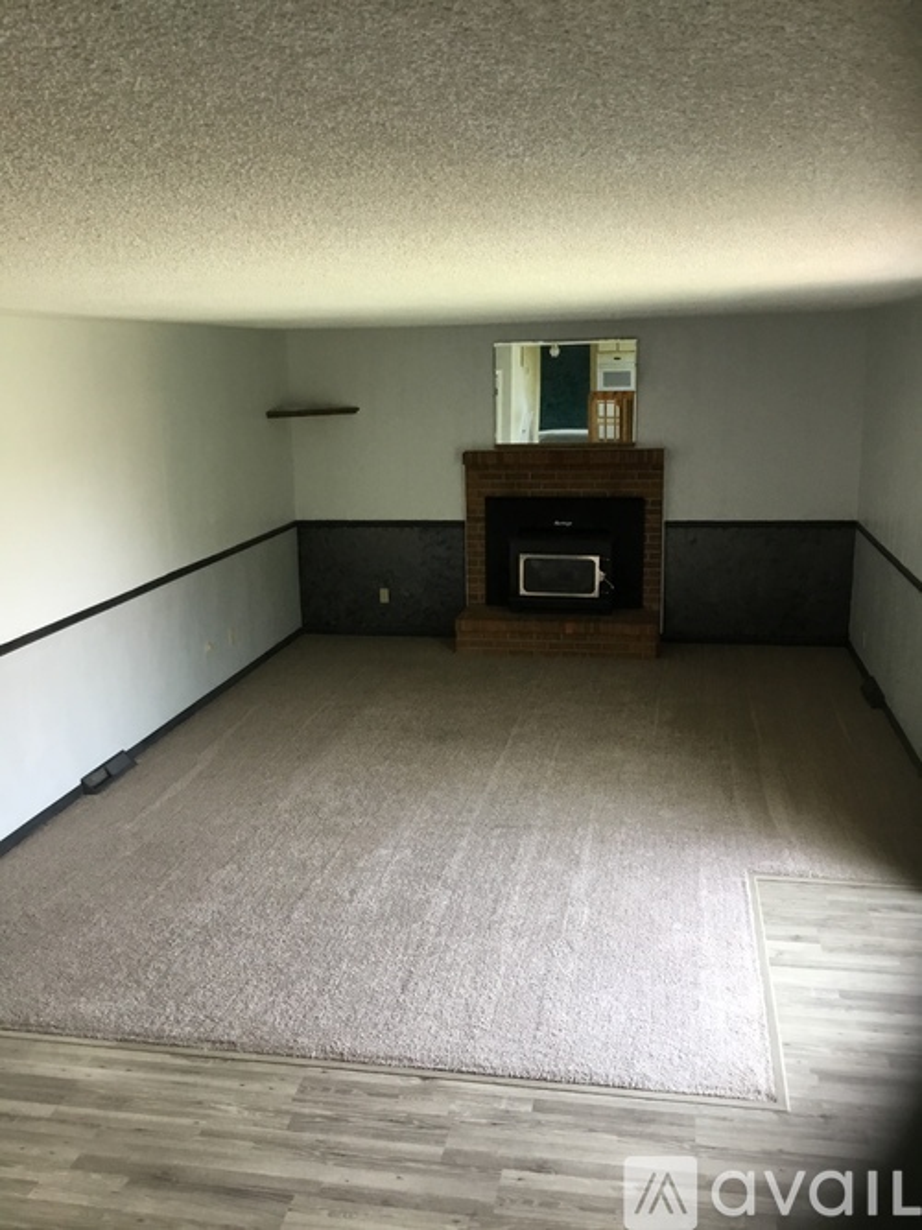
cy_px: 615
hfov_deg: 45.4
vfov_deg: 58.4
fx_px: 1101
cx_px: 461
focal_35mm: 31
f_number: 2.4
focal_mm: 3.3
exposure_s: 1/30
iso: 80
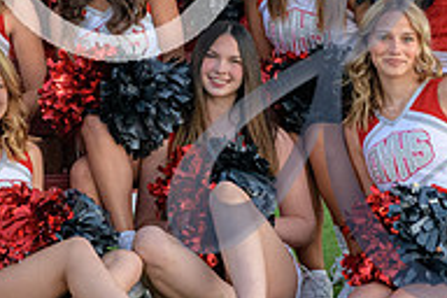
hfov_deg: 9.7
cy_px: -31
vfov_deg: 6.5
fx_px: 2620
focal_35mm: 211
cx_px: 112
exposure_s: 1/250
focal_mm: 70
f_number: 4
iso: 2800
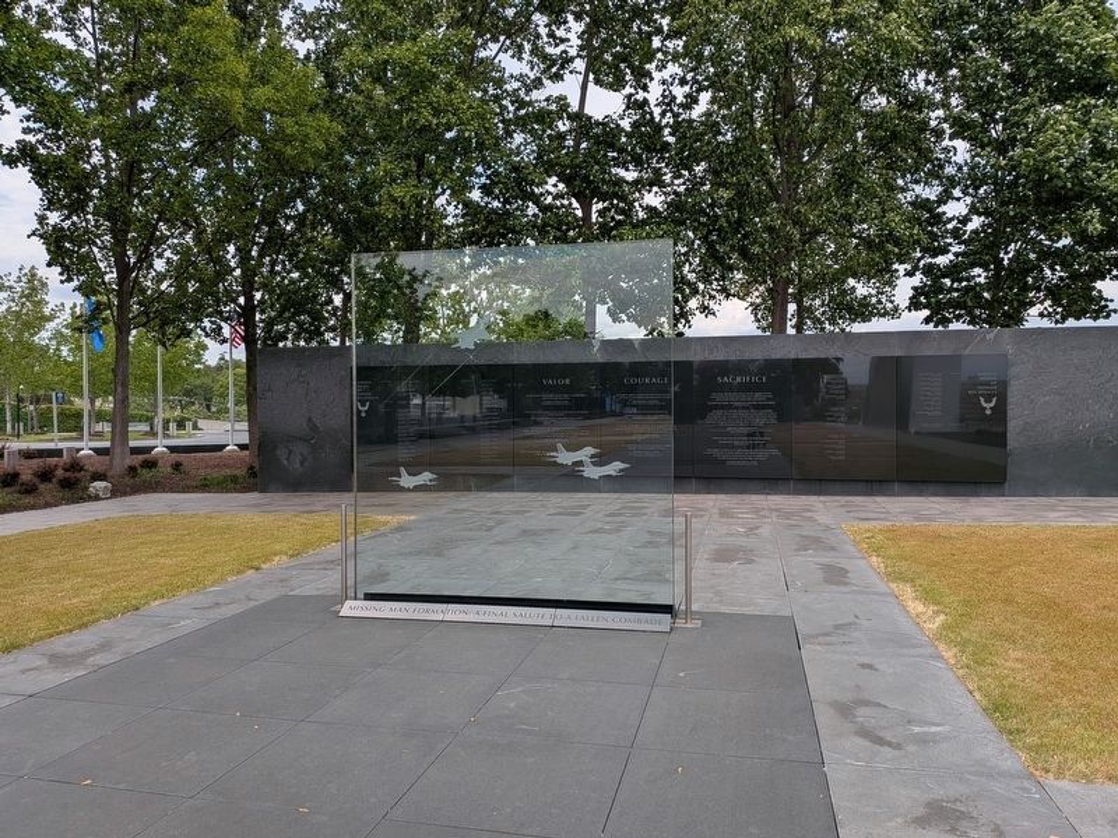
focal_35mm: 24
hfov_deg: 71.6
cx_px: 559
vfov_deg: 56.8
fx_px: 775
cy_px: 419
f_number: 1.7
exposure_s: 1/1337
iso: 24
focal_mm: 4.53
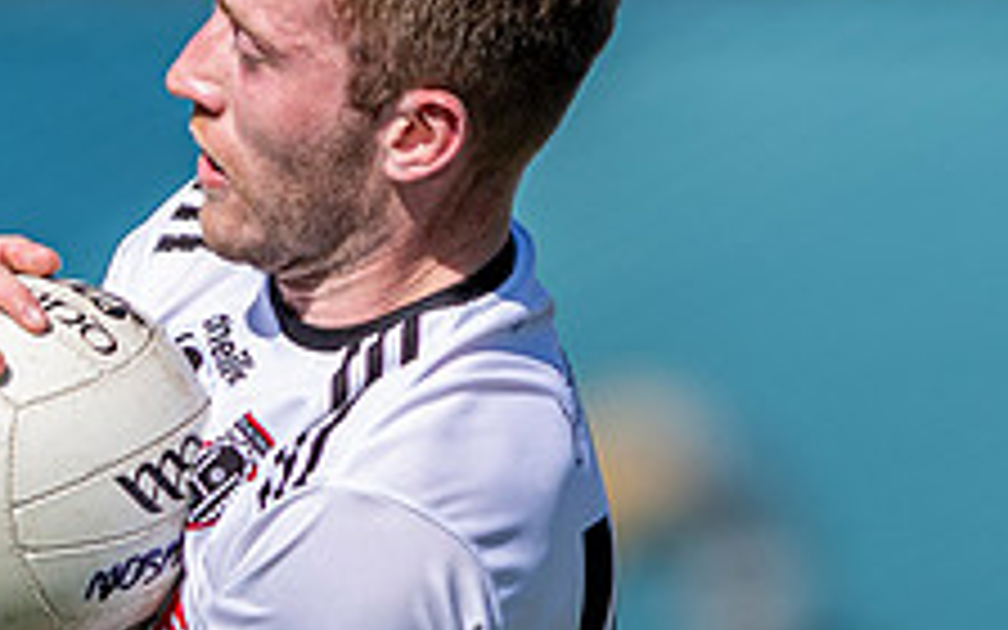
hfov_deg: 1.3
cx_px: -149
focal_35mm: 1614
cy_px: 510
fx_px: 44339
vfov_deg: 0.8
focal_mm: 300
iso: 100
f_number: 2.8
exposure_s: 1/2500
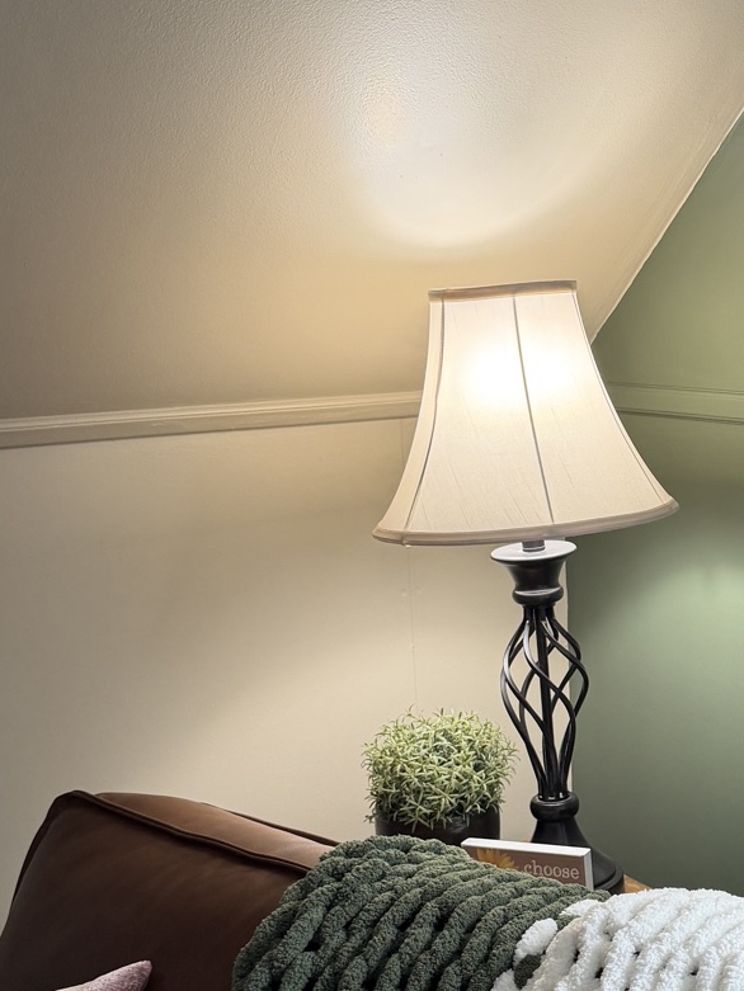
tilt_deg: -12.4
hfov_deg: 23.8
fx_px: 1690
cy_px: 653
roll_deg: +0.3
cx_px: 744
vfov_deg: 32.4
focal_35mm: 59
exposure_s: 1/60
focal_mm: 6.76
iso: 125
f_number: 1.78
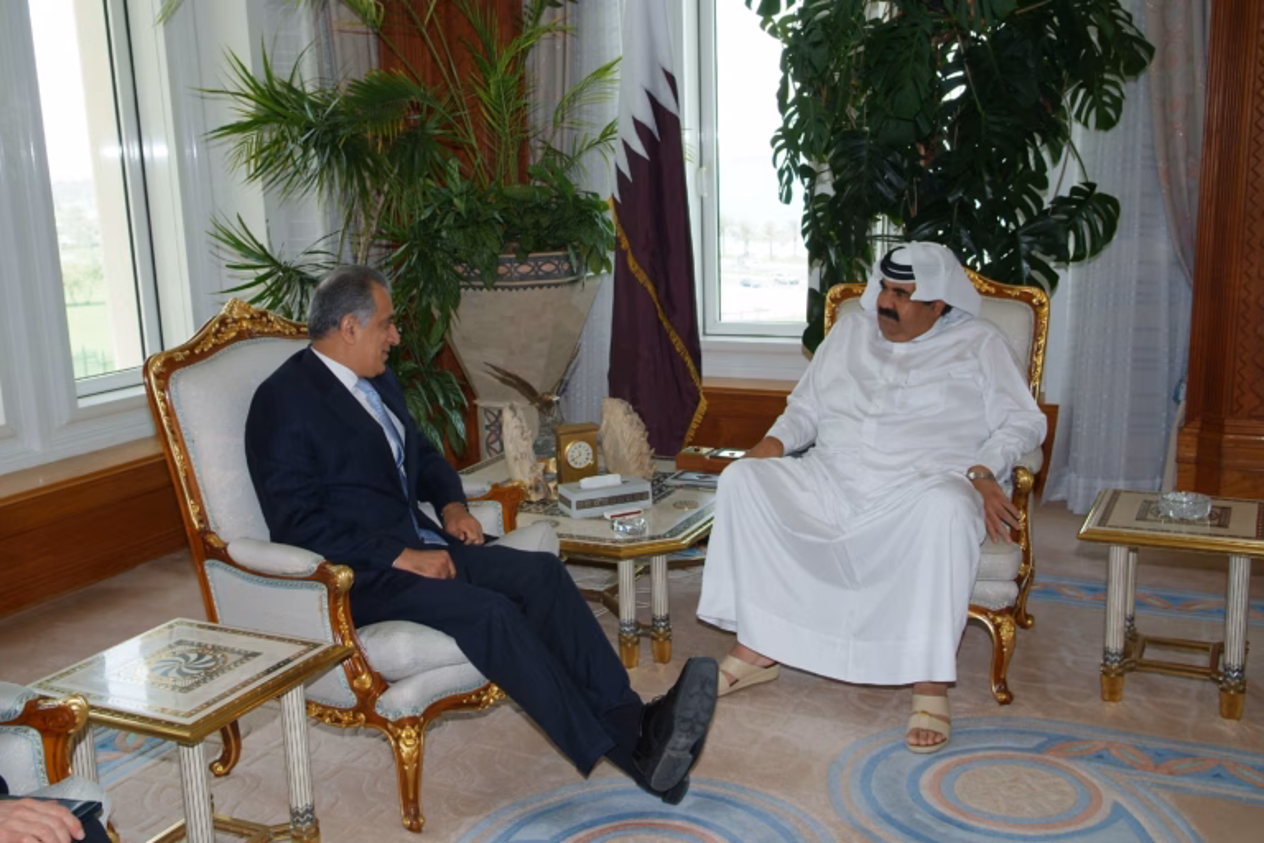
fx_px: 1264
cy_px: 422
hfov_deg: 53.1
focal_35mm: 36
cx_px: 632
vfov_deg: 36.9
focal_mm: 24
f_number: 6.7
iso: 400
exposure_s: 1/125
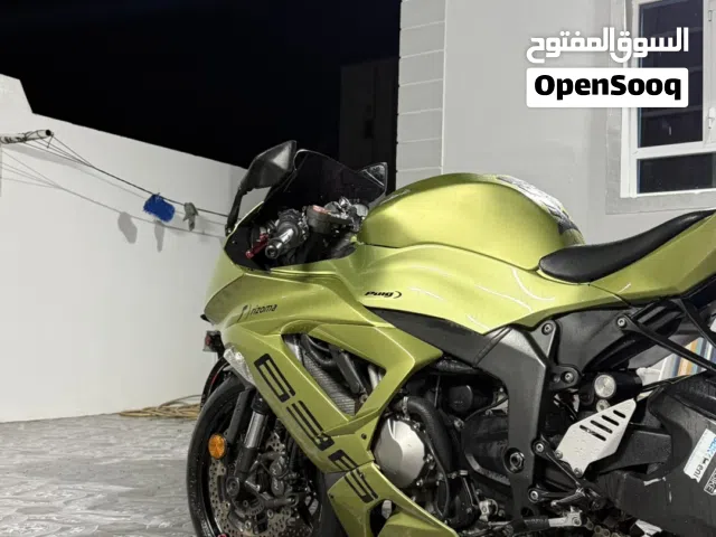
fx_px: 496
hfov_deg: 71.6
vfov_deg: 56.8
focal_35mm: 24
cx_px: 358
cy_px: 268
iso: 320
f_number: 1.78
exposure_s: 1/50
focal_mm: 6.76
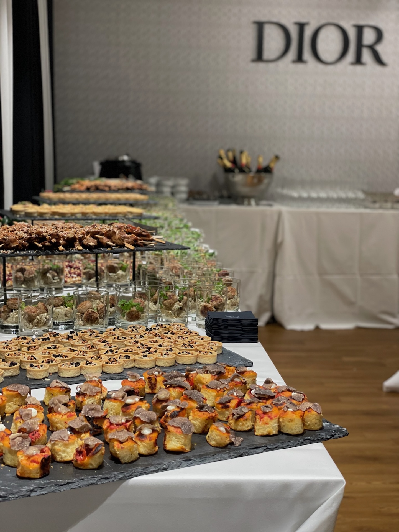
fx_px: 799
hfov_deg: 28.0
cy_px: 266
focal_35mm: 52
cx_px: 200
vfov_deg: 36.8
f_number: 2
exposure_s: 1/100
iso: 160
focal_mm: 6
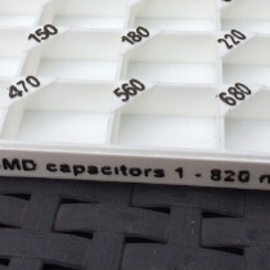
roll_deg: +0.1
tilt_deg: -40.1
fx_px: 574
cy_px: 21
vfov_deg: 25.6
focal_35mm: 65
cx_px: 137
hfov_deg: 26.5
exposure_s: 1/892
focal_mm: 4.15
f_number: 2.2
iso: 32
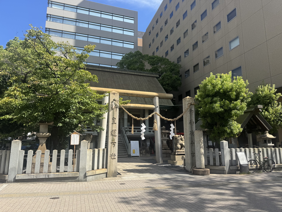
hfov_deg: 71.6
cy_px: 106
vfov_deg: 56.8
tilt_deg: +10.0
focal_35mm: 24
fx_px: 196
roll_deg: +0.1
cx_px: 141
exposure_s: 1/2041
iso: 80
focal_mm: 6.76
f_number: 1.78
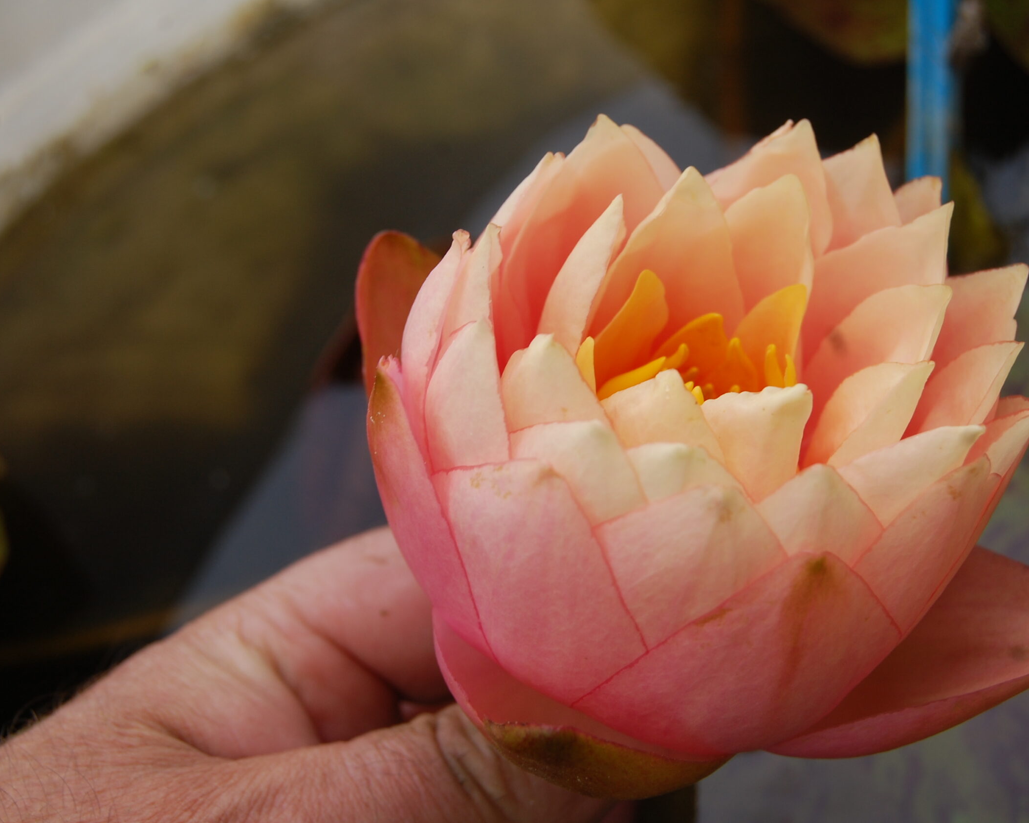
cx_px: 575
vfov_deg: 23.5
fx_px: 1980
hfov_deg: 29.1
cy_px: 412
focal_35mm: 65
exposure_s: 1/250
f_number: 8
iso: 200
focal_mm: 38
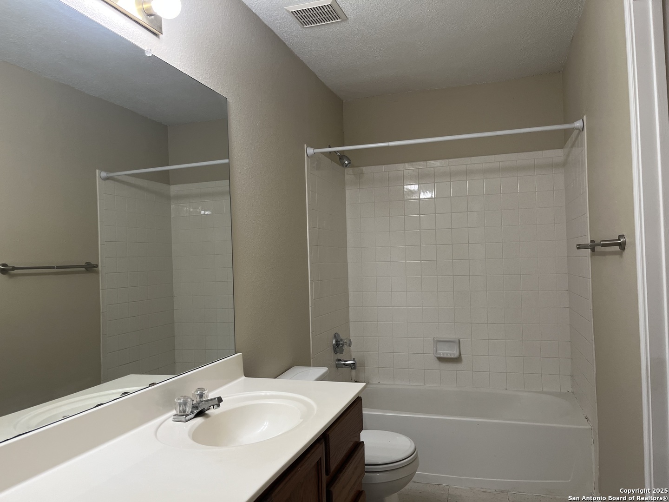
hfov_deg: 67.3
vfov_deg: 53.1
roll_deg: +1.7
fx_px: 502
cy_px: 251
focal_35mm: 26
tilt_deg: +3.0
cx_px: 334
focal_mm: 5.1
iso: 125
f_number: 1.6
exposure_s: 1/120
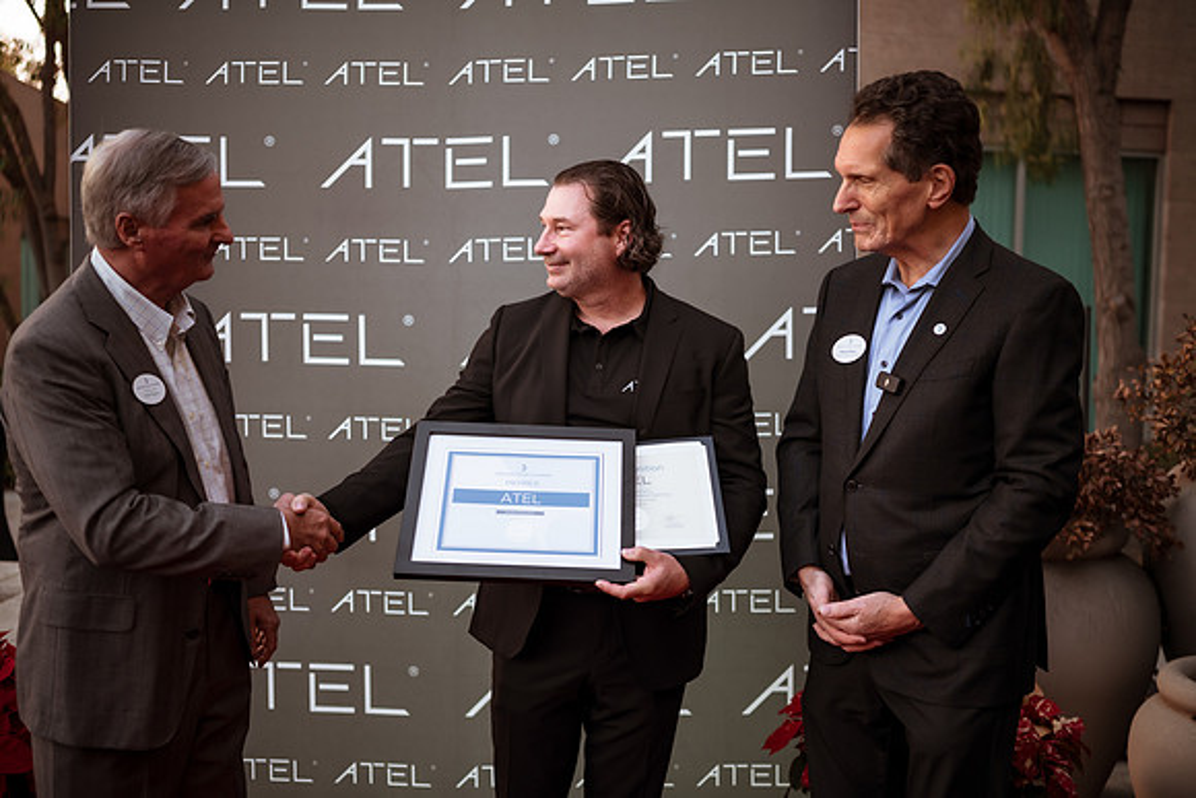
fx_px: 1163
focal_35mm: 35
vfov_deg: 37.9
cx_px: 598
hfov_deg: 54.4
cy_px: 399
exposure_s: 1/400
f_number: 1.8
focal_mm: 35
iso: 200
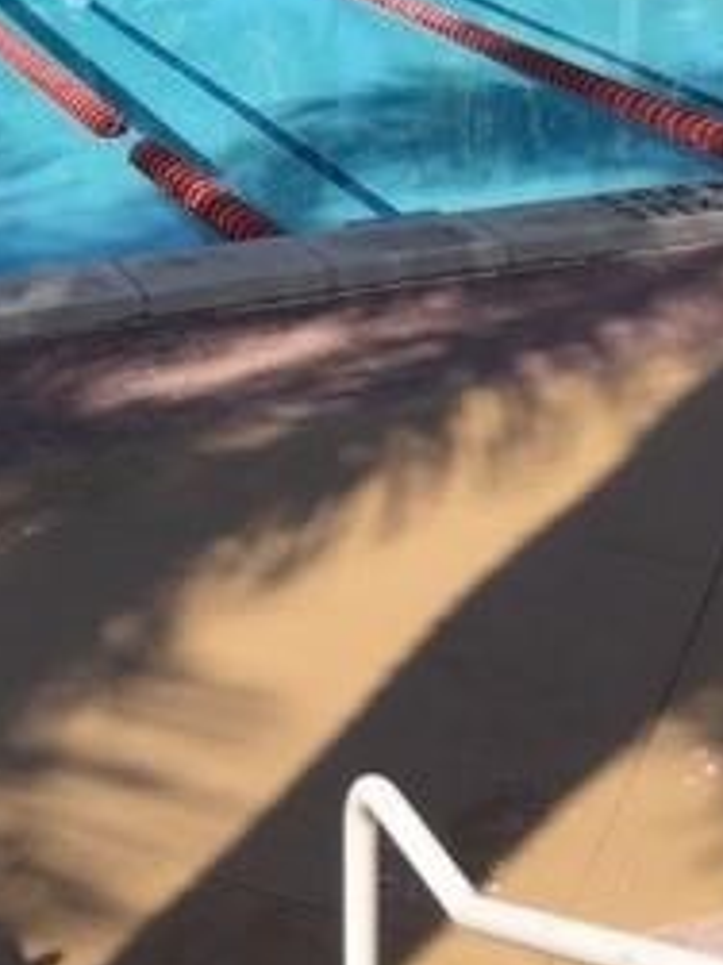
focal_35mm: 74
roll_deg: +1.3
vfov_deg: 24.8
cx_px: 92
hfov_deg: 19.6
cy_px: -62
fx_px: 2063
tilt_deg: -9.1
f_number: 2.2
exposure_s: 1/2083
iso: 32
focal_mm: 4.15
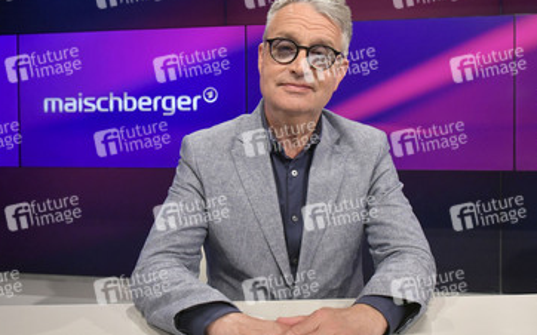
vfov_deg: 38.3
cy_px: 176
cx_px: 300
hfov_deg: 58.0
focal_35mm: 33
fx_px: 483
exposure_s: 1/200
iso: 2500
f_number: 6.3
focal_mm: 26
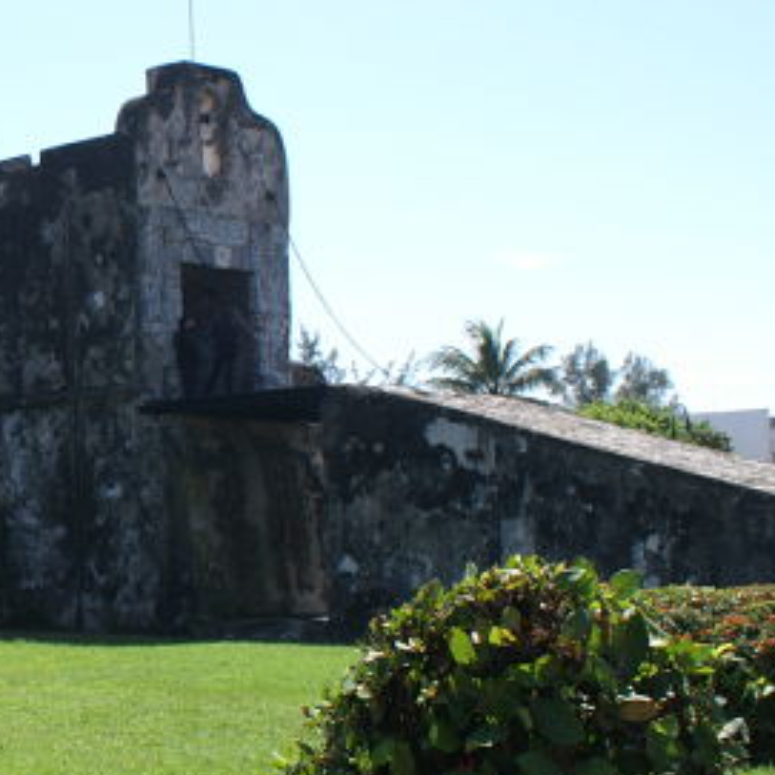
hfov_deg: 20.9
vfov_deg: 23.1
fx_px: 1900
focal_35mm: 75
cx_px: -250
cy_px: 365
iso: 100
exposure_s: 1/250
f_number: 8
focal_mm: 20
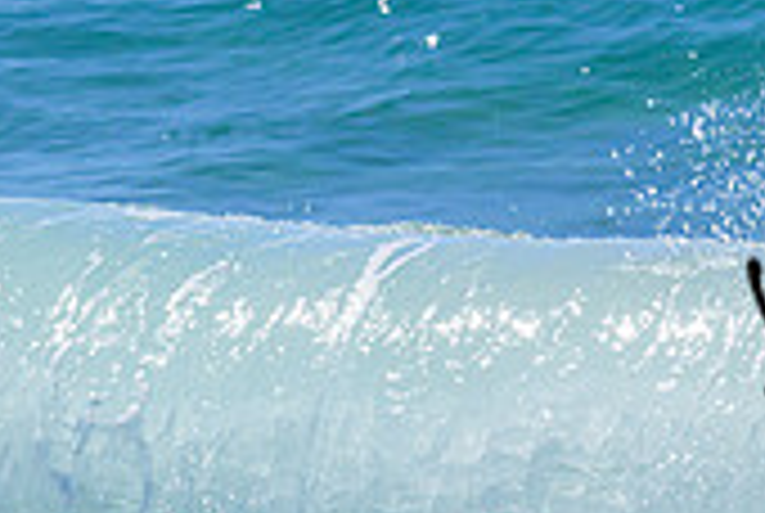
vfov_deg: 1.2
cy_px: 291
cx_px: 1212
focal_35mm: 1193
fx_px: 25395
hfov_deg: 1.7
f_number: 11
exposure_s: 1/2000
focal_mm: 350
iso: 900
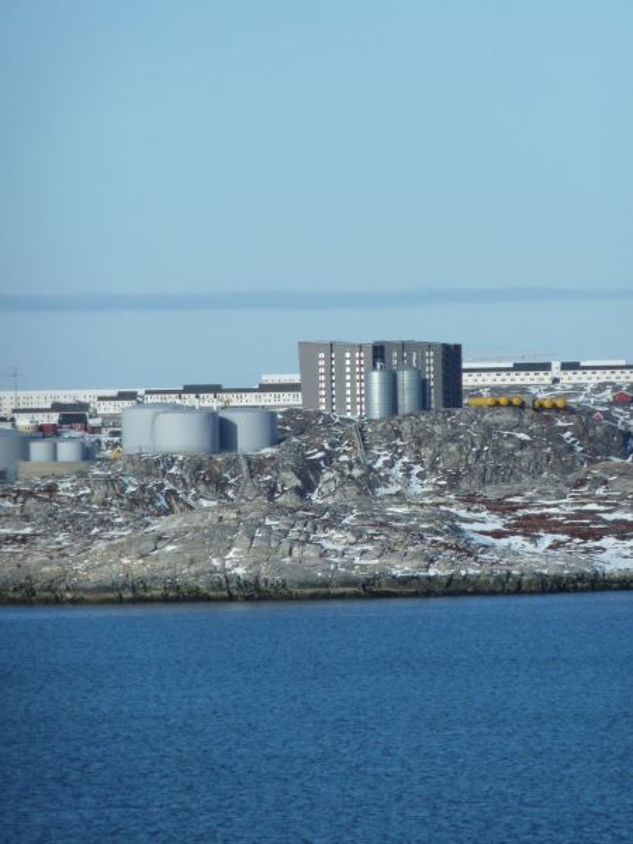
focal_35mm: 300
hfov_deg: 5.0
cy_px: 422
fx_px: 7315
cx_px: 316
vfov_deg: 6.6
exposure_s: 1/800
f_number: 5.6
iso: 125
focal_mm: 49.2
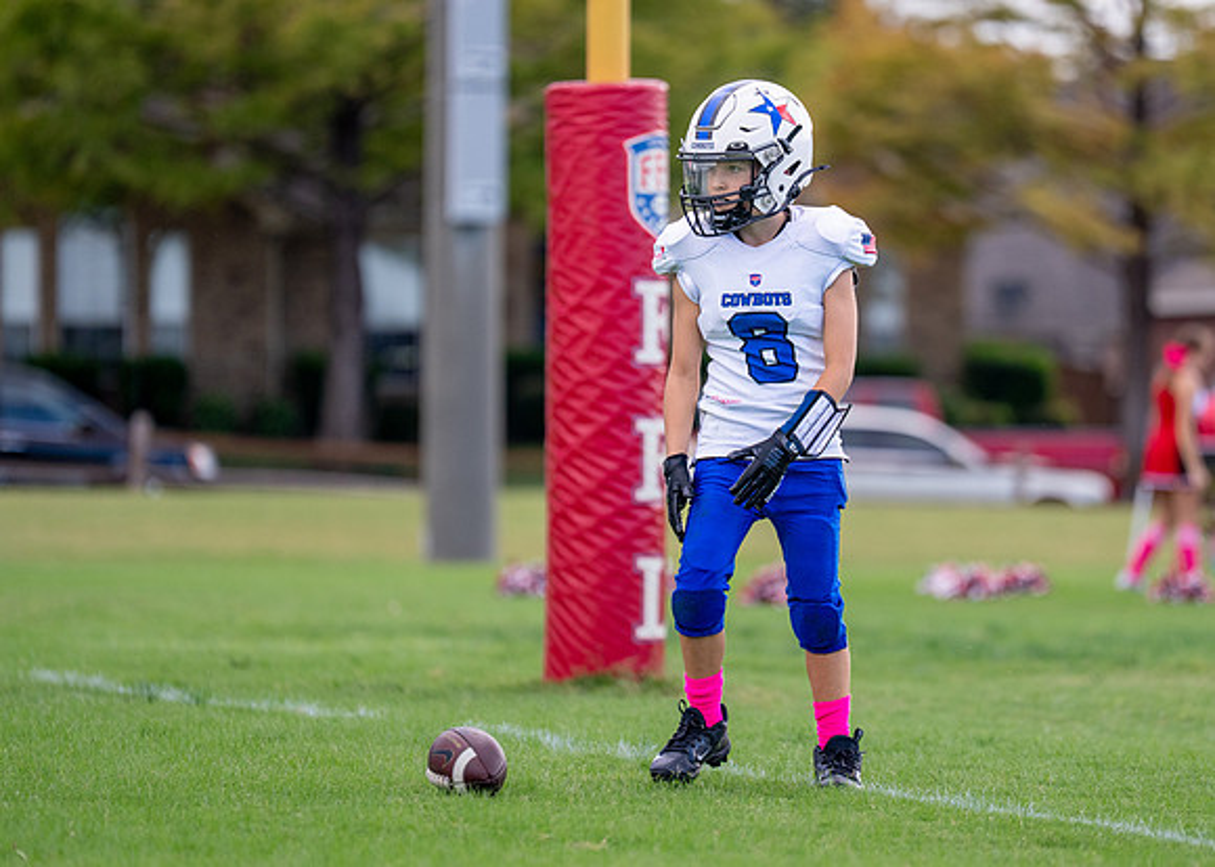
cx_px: 733
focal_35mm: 256
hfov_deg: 7.9
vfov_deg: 5.6
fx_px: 8829
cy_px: 386
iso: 500
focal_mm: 188
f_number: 2.8
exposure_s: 1/3200
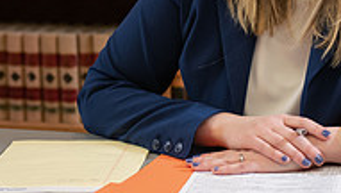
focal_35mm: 178
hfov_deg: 12.1
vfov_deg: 6.8
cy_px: -46
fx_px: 1611
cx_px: 187
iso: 800
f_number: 3.2
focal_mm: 56
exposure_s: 1/160
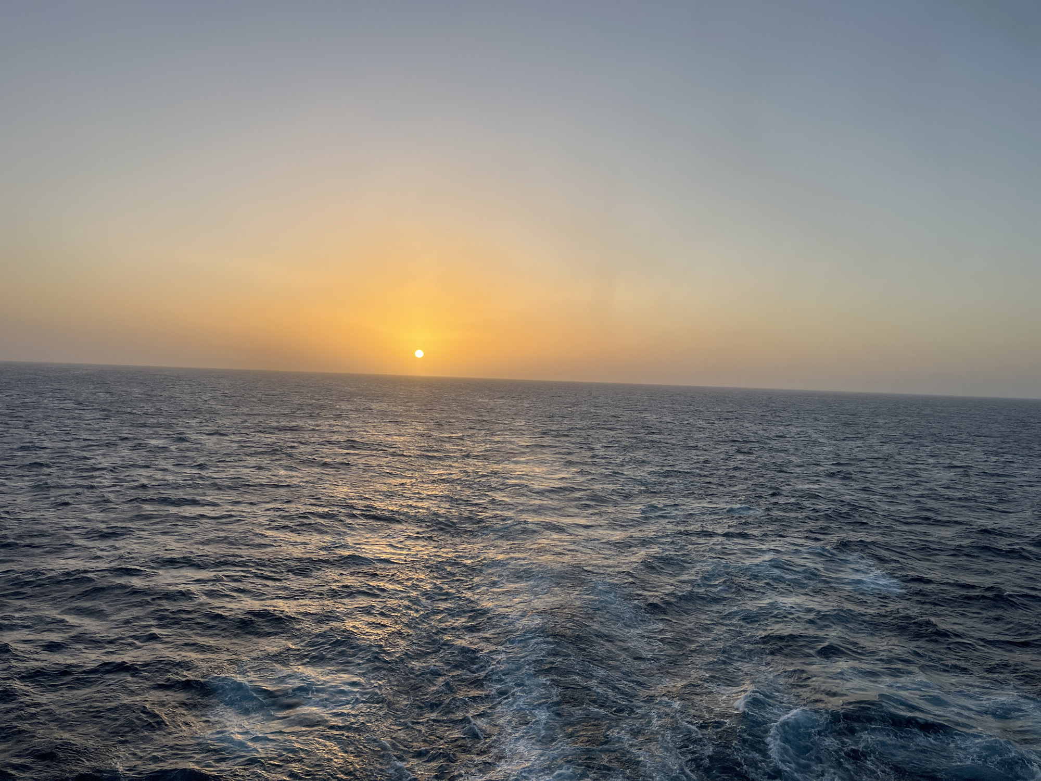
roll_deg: -1.0
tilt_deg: -1.9
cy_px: 390
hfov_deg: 67.3
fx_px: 782
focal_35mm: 26
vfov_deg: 53.1
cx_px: 520
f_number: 1.6
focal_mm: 5.1
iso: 50
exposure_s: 1/1497
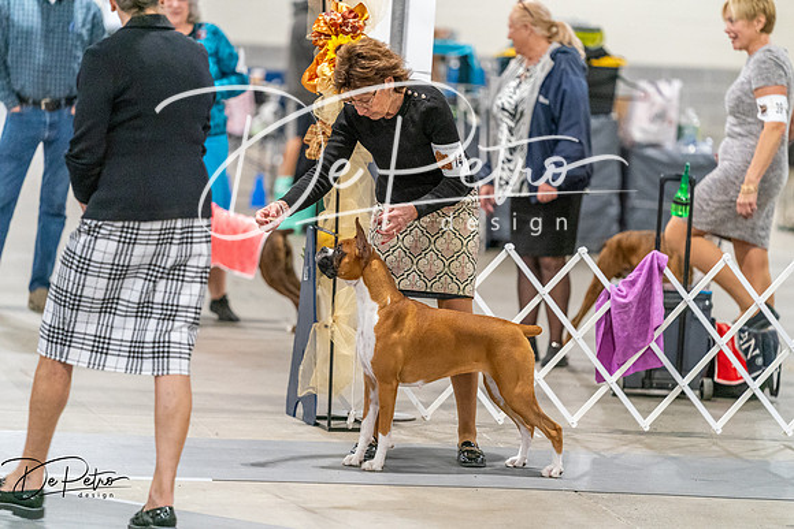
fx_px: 4412
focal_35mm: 200
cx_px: 397
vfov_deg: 6.9
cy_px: 264
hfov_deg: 10.3
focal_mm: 200
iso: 6400
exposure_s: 1/250
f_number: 3.2
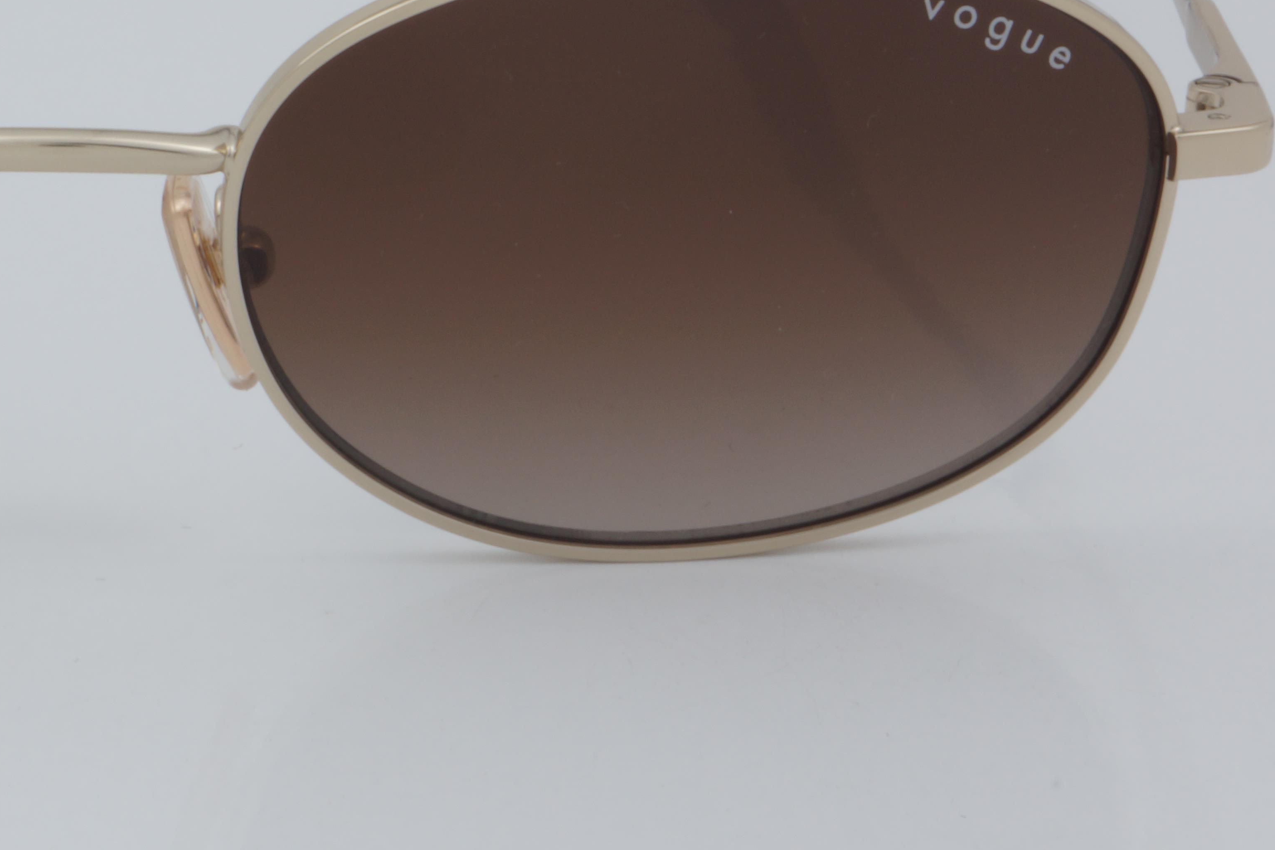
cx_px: 58
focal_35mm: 161
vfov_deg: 8.5
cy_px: 155
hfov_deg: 12.6
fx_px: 5701
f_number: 32
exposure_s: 1/4
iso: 100
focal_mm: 55
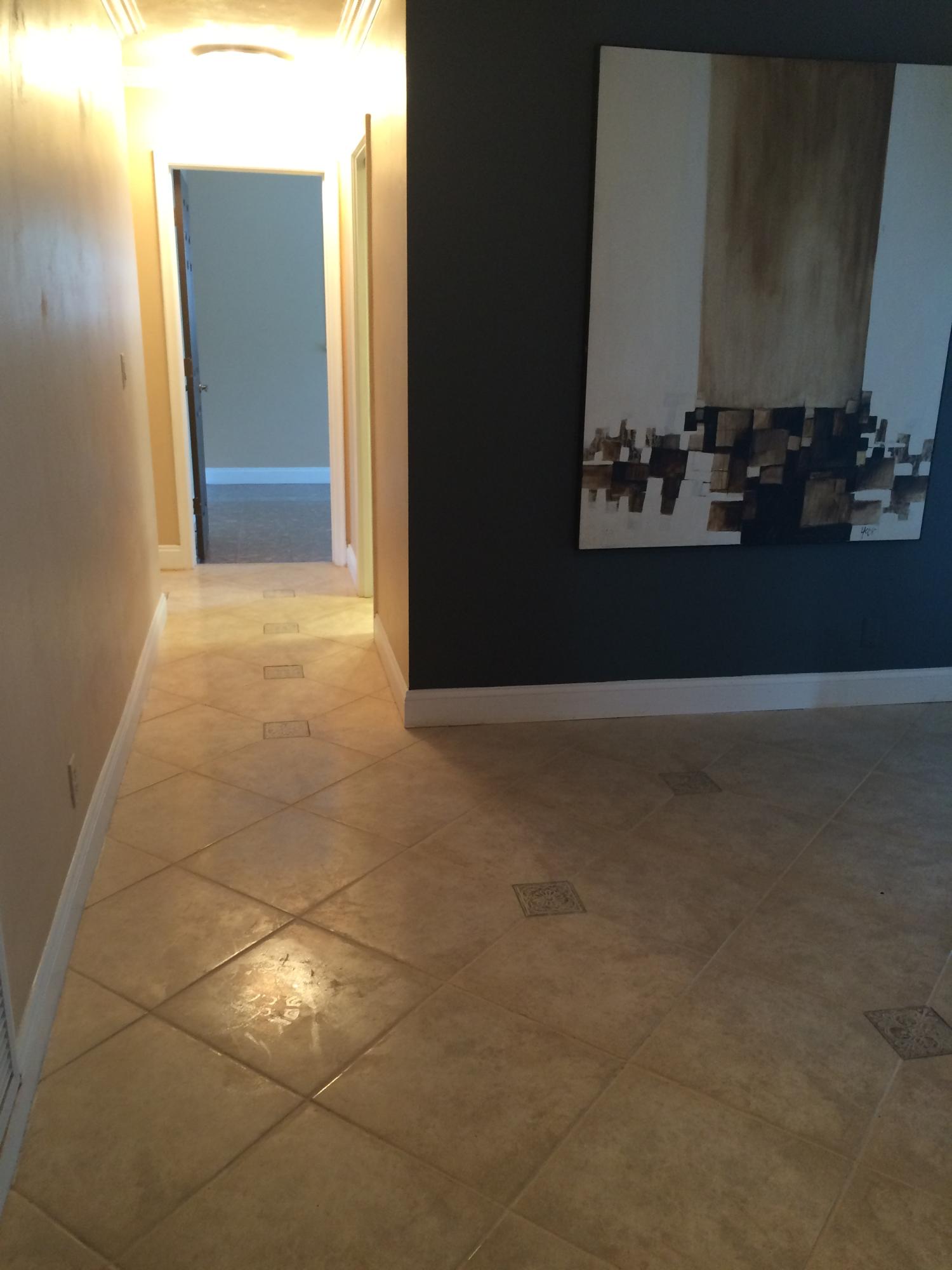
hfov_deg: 48.2
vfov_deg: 61.7
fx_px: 1063
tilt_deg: -16.6
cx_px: 476
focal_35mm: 29
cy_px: 635
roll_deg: -1.7
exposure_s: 1/30
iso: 100
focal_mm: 4.15
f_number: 2.2
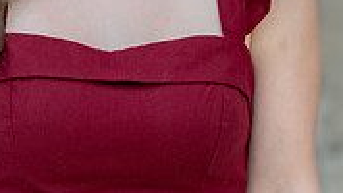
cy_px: -132
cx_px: 134
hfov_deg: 10.5
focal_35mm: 206
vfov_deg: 5.8
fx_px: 1873
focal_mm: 50
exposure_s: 1/1000
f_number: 1.2
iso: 160
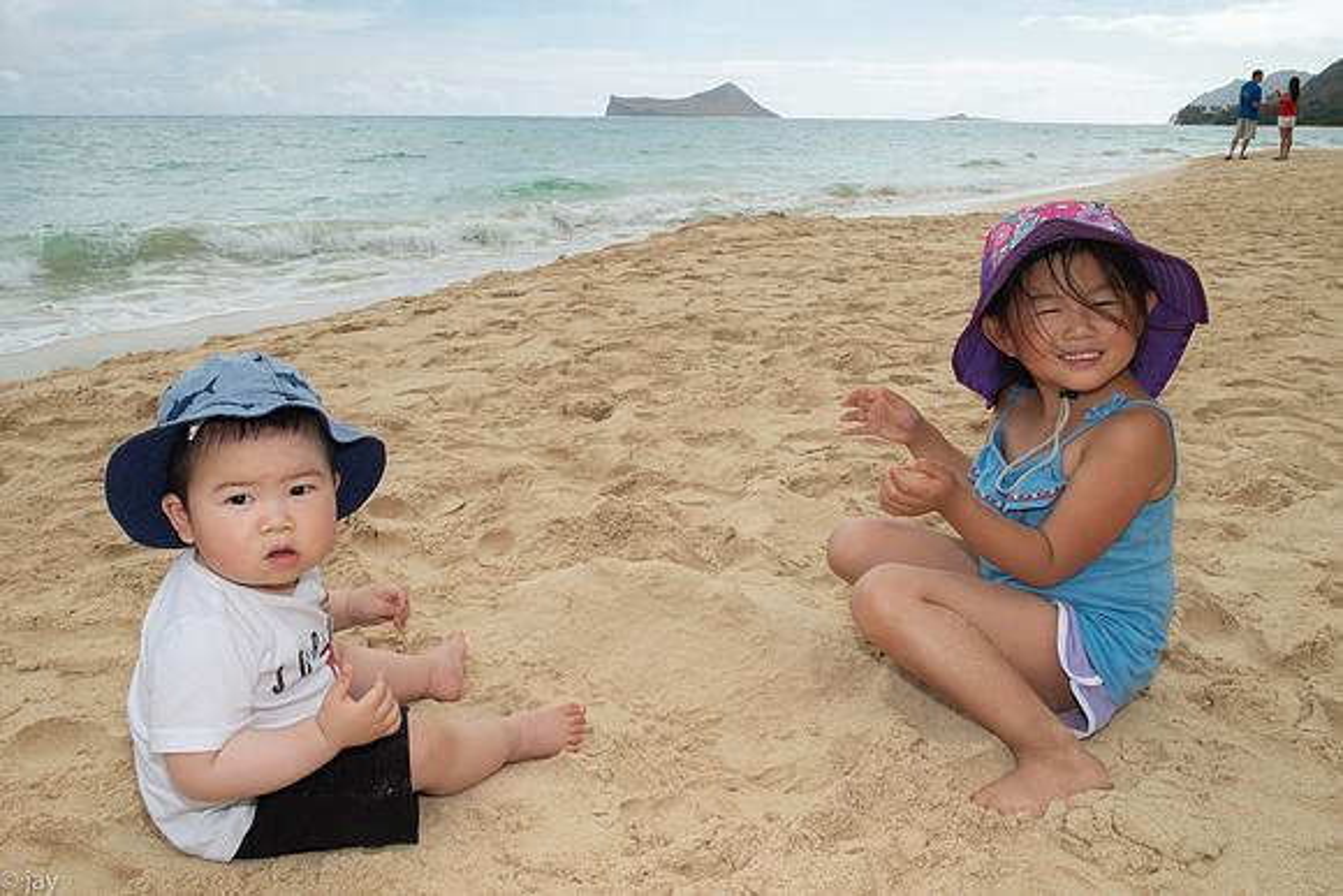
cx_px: 672
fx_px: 1060
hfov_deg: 64.7
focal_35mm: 28
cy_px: 448
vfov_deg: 45.8
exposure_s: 1/125
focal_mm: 18
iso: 200
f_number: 11
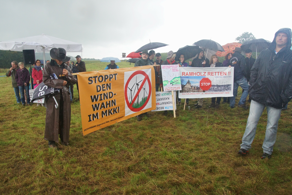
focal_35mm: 30
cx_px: 146
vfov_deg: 43.6
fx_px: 243
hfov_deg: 61.9
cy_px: 98
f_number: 8
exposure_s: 1/250
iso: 800
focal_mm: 20
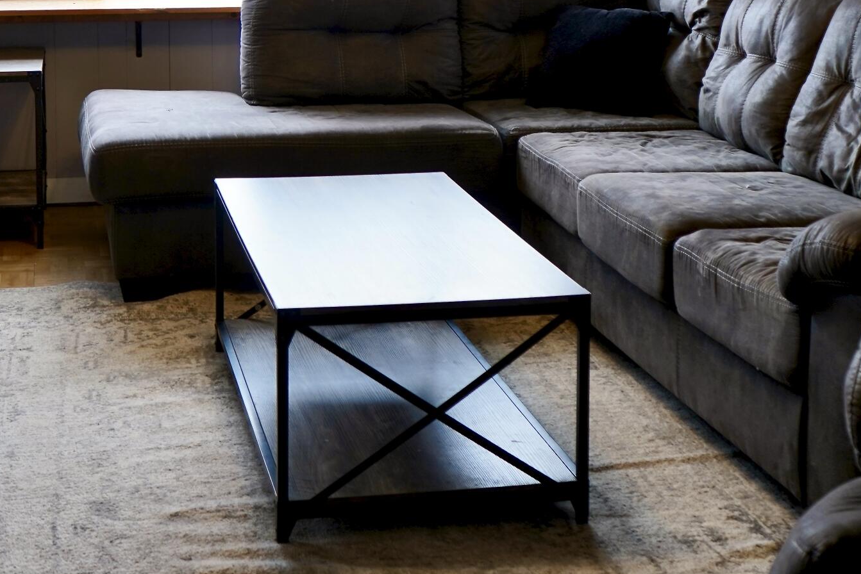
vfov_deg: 19.6
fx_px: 1603
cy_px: -31
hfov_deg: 29.9
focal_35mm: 67
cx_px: 321
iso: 250
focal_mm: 30
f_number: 4
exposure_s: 1/60
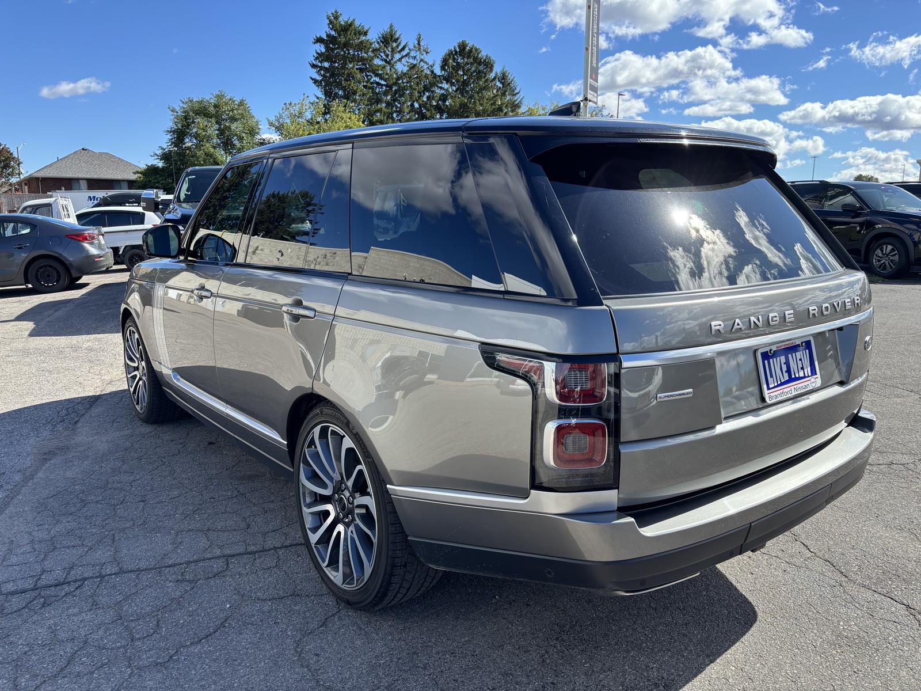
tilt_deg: -11.2
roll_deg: +0.0
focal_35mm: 26
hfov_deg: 67.3
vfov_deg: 53.1
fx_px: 692
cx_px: 460
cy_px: 346
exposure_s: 1/1590
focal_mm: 5.96
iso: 50
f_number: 1.6
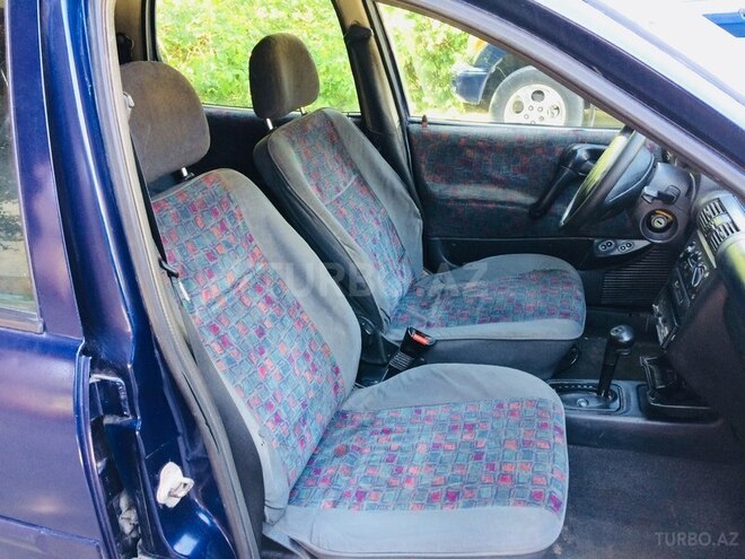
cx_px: 372
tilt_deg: -26.3
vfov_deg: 48.2
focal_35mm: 29
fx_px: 624
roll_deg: +2.5
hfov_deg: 61.7
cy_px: 280
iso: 40
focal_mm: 4.15
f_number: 2.2
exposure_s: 1/33
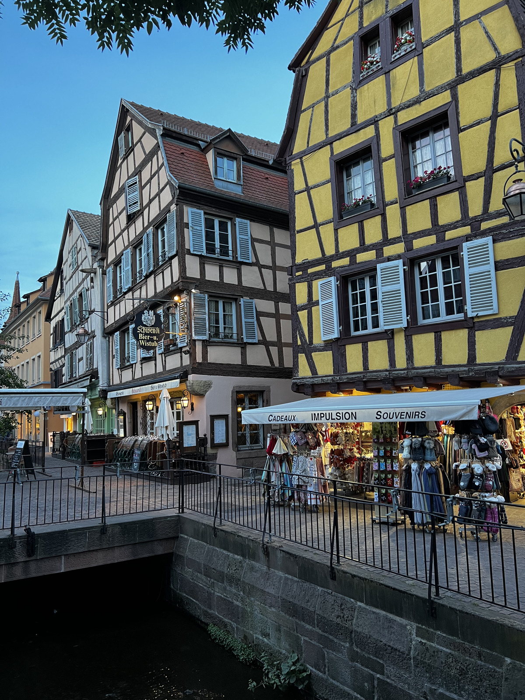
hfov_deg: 53.1
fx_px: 526
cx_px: 262
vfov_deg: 67.3
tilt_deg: +5.6
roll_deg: +2.1
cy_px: 350
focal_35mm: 26
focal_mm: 5.7
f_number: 1.5
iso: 125
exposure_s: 1/50
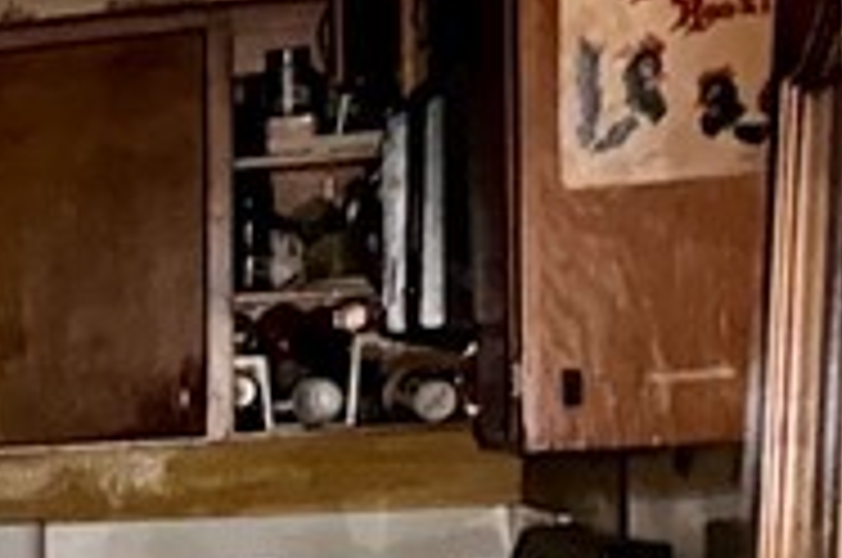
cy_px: 792
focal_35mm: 137
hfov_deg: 11.8
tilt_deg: -6.6
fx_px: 3199
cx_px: -1256
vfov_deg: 9.7
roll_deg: +2.7
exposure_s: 1/4
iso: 640
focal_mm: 6.76
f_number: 1.78
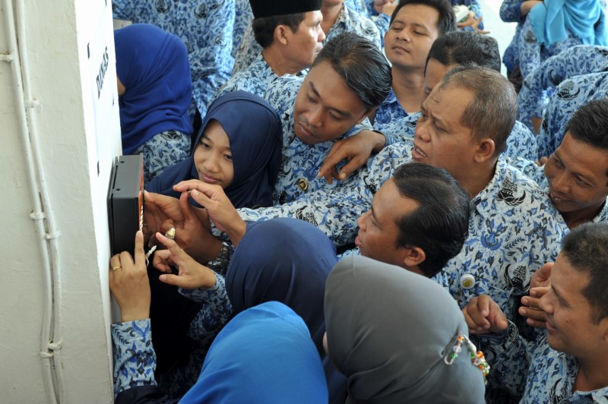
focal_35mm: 35
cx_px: 304
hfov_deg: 54.5
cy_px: 202
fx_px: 591
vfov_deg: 37.8
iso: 400
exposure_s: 1/80
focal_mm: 35
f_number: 5.6
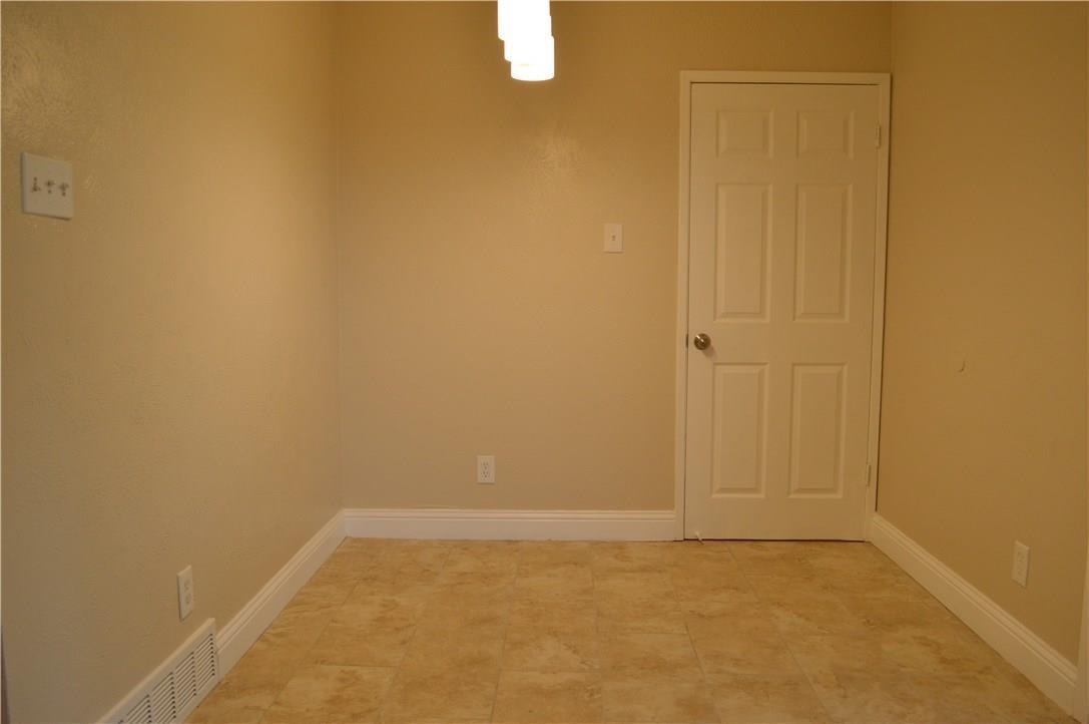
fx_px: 816
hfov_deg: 67.4
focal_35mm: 27
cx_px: 544
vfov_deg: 47.8
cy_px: 362
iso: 400
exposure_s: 1/125
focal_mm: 18
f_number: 5.6
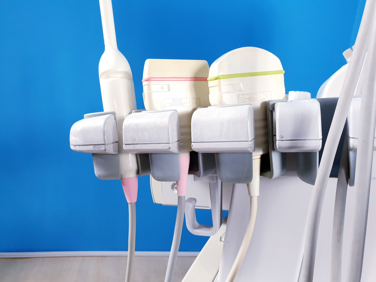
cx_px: 188
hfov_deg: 67.3
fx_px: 282
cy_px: 141
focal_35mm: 26
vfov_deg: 53.1
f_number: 2.4
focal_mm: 4.3
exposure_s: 1/50
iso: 160
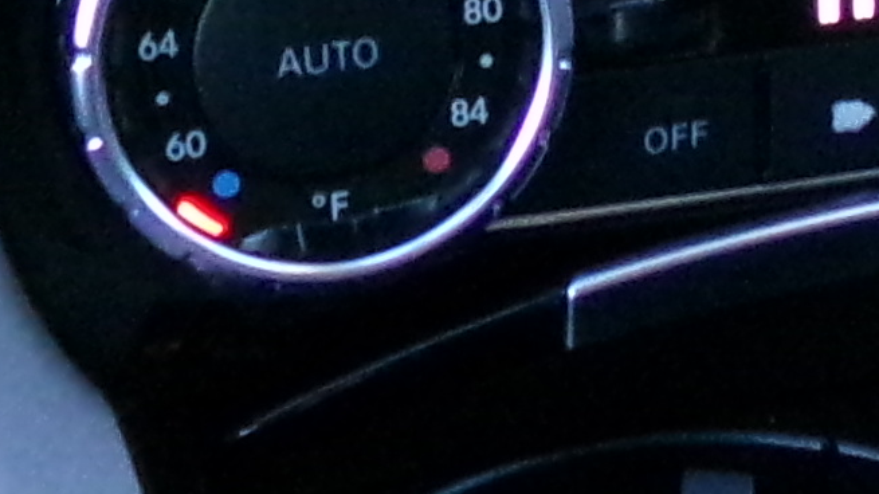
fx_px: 4287
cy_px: -917
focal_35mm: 184
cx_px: 1355
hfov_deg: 11.2
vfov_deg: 6.1
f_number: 3.7
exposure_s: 1/60
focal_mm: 4.3
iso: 766
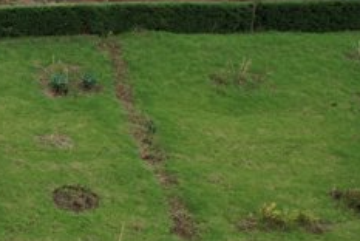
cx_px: -172
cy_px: 124
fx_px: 661
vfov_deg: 20.7
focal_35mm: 66
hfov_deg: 24.3
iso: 100
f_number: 2.8
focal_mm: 8.38
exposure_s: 1/1000
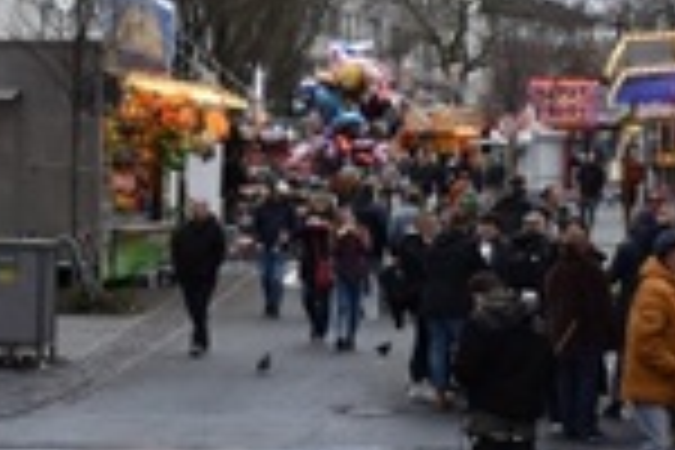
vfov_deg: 8.8
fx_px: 2923
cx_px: 216
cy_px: 230
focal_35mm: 156
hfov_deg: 13.1
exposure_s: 1/160
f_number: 6.3
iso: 400
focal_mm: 27
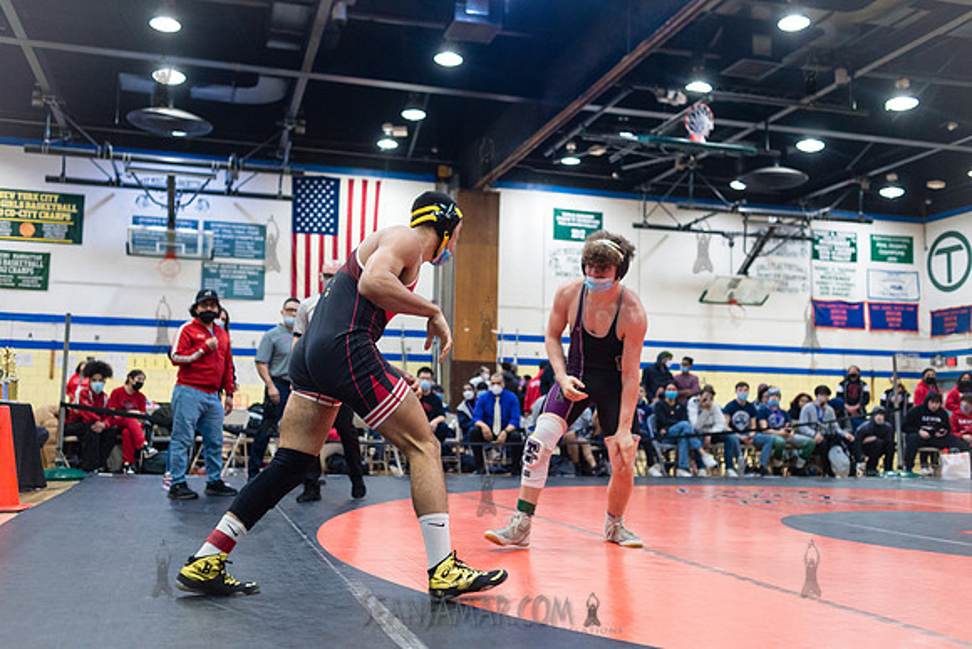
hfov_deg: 54.4
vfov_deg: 37.9
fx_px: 945
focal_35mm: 35
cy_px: 324
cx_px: 486
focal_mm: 35
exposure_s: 1/400
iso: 4000
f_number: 3.5
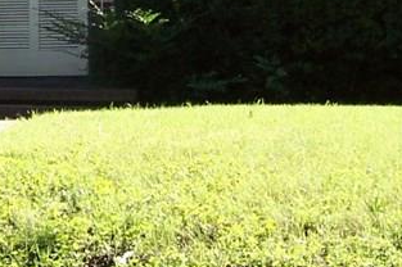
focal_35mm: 126
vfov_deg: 10.6
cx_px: -4
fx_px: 1406
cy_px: -73
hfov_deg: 15.9
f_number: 2.8
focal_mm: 5.6
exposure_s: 1/350
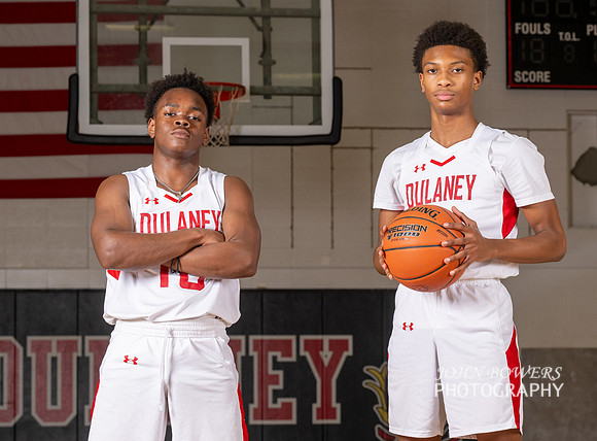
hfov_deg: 15.7
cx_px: 397
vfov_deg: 11.6
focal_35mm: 126
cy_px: 238
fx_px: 2161
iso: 250
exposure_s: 1/125
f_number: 6.3
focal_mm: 70
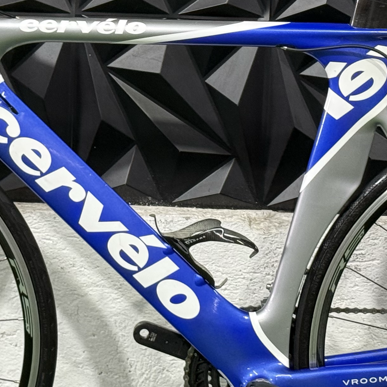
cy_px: 118
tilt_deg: -9.0
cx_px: 168
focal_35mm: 140
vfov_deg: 12.5
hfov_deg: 12.5
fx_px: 1771
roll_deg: -1.8
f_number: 1.78
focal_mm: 6.76
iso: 125
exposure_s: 1/60
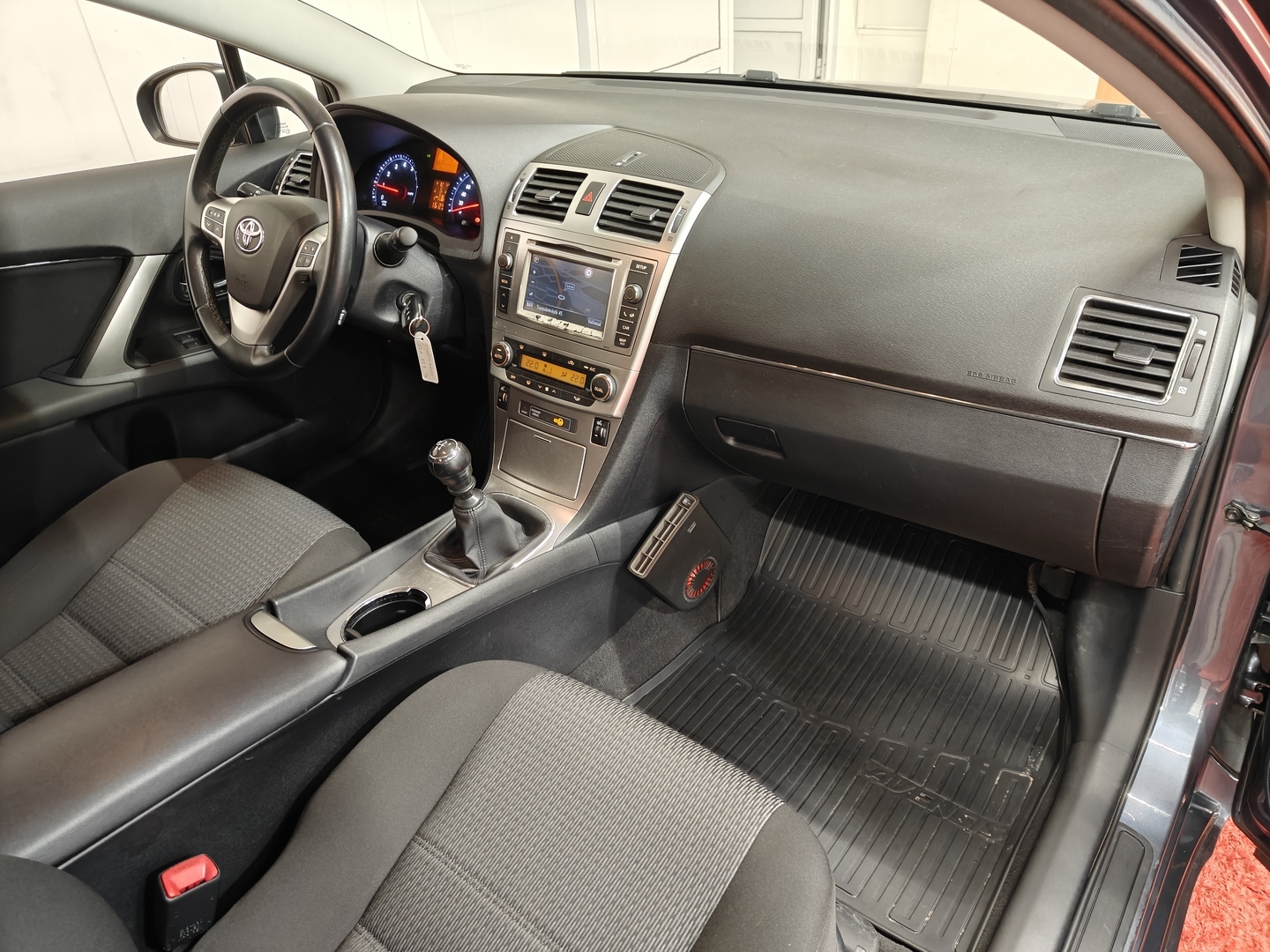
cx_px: 635
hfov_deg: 71.6
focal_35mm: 24
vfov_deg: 56.8
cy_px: 476
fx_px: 881
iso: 200
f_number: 1.8
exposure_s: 1/30
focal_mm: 5.59
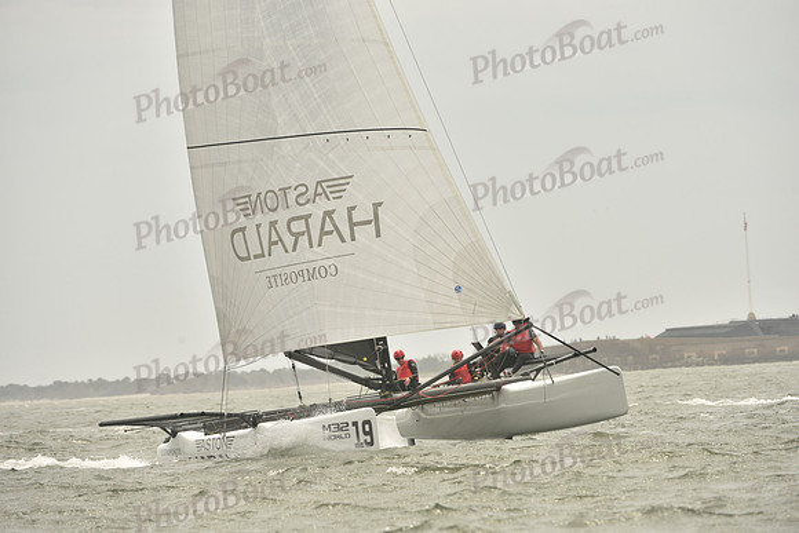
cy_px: 266
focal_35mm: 340
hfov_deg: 6.1
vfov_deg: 4.0
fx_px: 7548
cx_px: 400
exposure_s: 1/1000
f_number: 8
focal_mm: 340
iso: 320
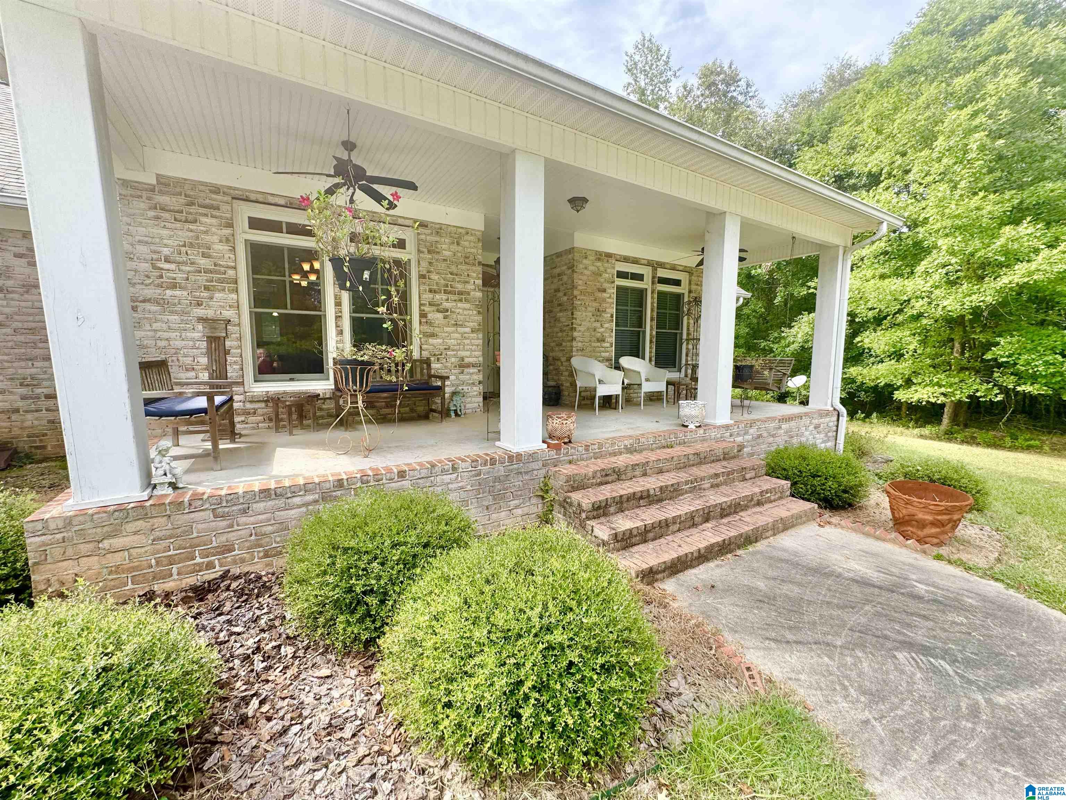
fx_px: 431
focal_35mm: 14
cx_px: 533
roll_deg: -0.8
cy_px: 400
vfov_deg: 85.7
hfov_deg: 102.1
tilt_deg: -6.6
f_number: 2.2
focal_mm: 2.22
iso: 40
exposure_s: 1/262
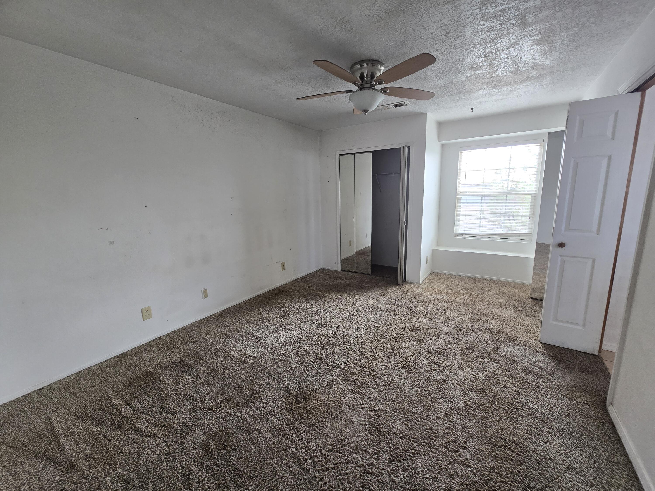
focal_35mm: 13
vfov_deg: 89.9
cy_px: 246
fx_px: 246
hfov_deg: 106.2
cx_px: 328
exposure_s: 1/100
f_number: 2.2
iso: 160
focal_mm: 2.2
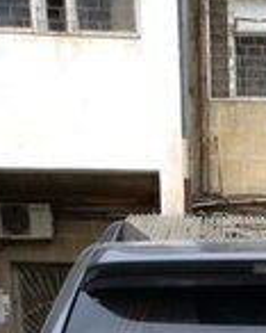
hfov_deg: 17.1
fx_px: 845
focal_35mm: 86
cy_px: 554
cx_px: 314
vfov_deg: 18.5
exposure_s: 1/125
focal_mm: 3.54
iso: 100
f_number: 2
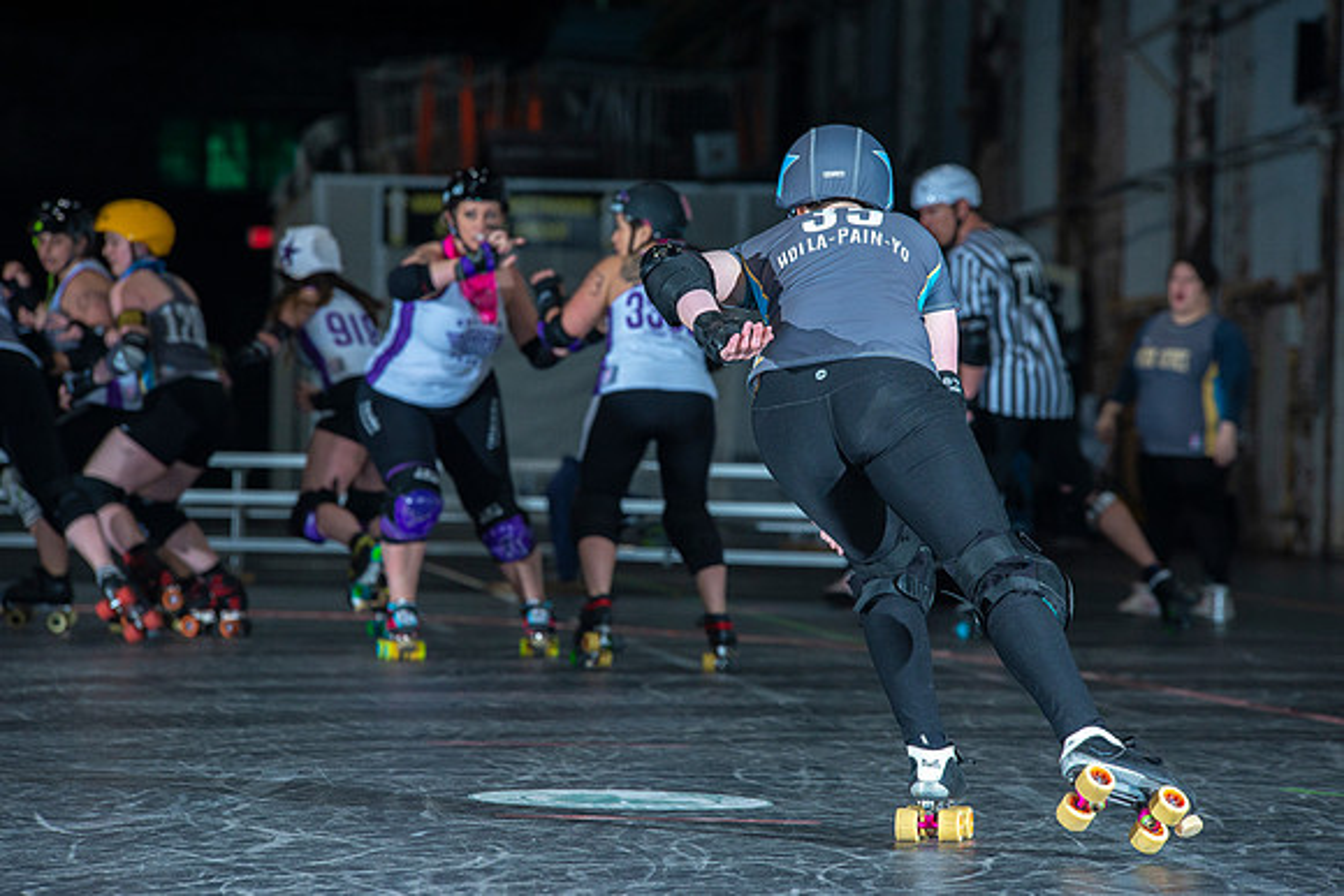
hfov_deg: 10.3
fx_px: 7468
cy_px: 448
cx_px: 672
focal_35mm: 200
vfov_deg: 6.9
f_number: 7.1
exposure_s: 1/160
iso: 800
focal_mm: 200
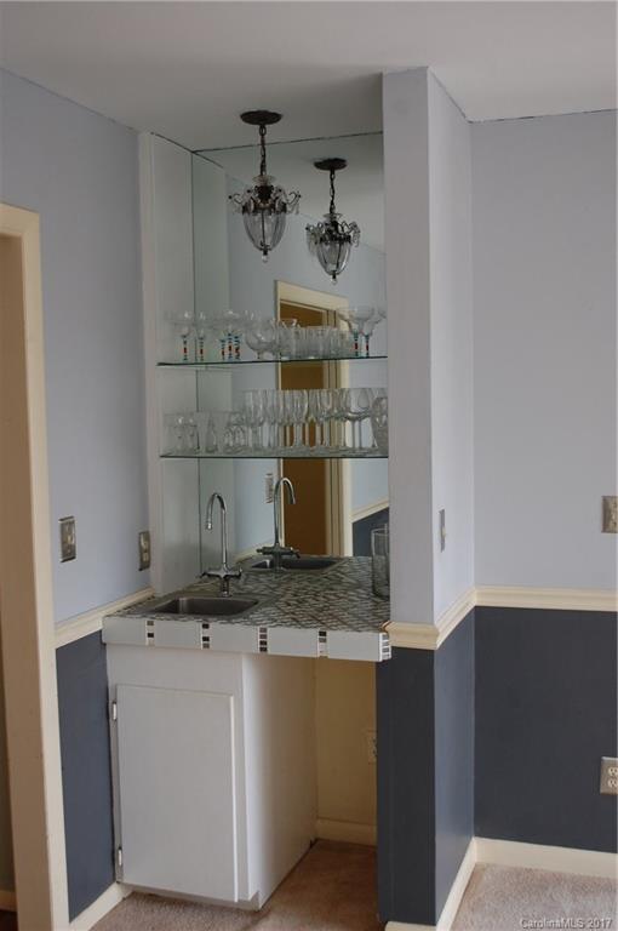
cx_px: 309
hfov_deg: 34.1
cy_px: 466
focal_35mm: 39
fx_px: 1007
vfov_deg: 49.6
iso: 400
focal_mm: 26
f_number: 4.5
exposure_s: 1/80
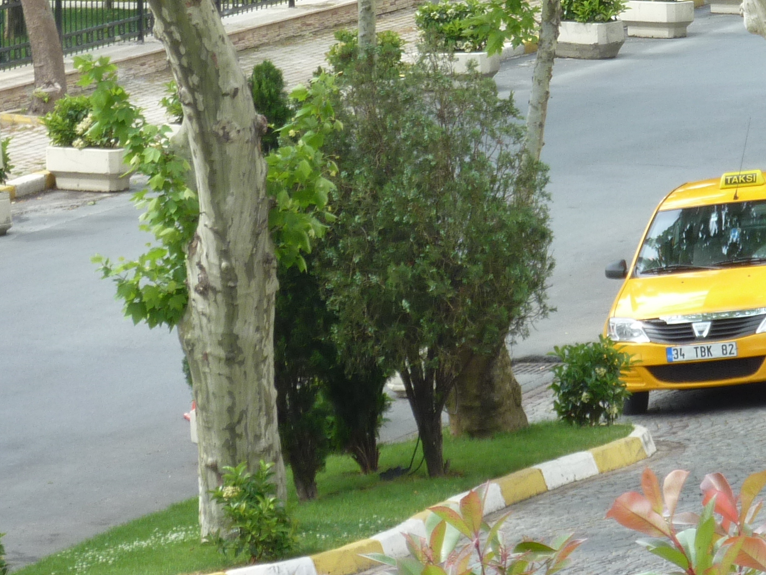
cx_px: 657
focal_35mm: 321
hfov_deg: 6.2
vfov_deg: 4.6
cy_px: 94
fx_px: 7104
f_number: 4.5
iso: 80
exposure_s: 1/125
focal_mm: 22.5
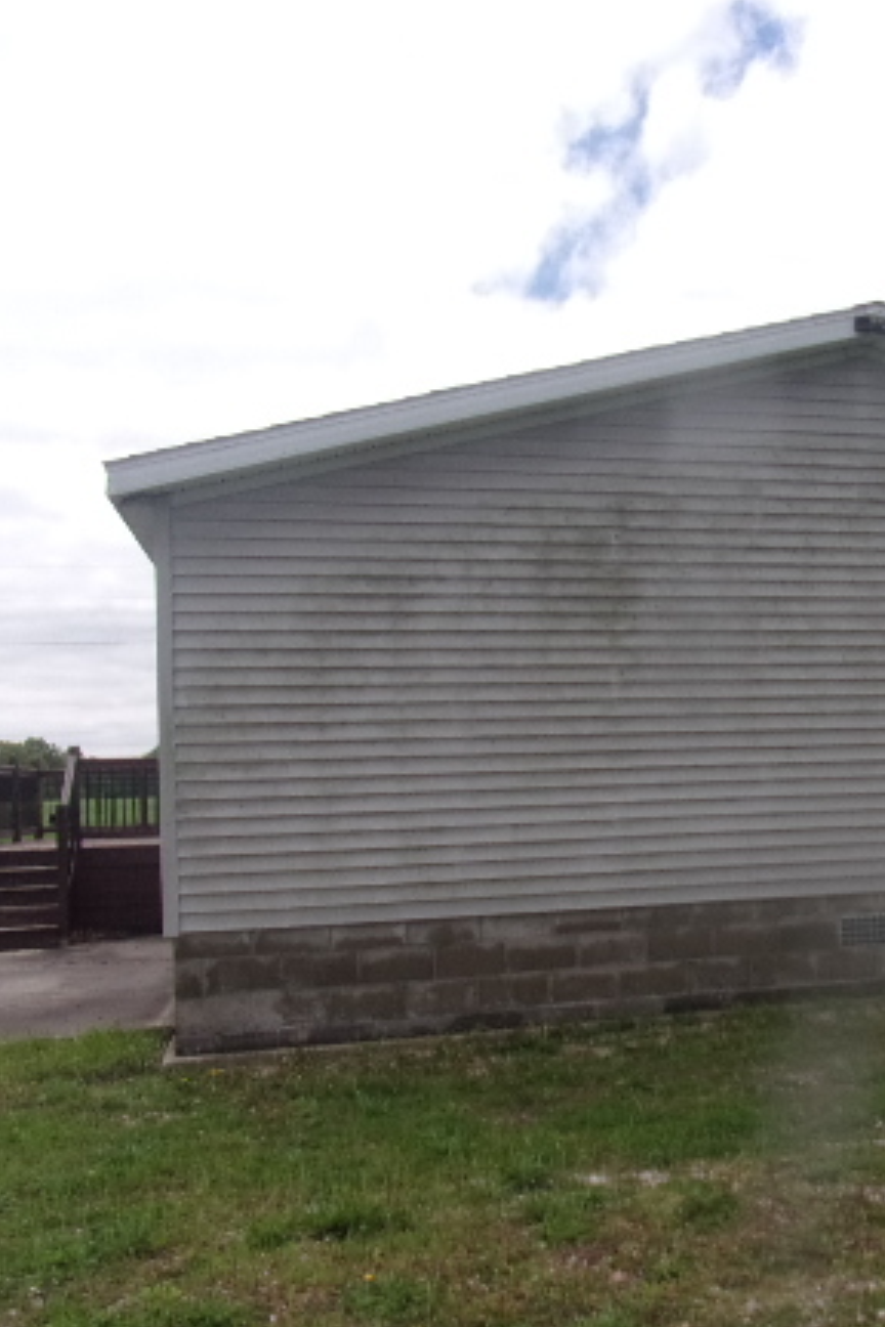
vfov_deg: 51.8
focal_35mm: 37
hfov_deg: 34.3
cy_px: 722
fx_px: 1364
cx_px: 768
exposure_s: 1/160
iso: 80
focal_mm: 4.3
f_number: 10.8
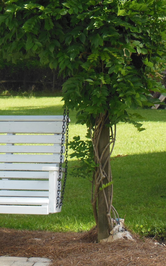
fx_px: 999
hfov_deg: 9.3
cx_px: -70
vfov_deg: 15.1
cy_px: 110
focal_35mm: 138
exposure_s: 1/200
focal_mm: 12.4
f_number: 5.2
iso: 125
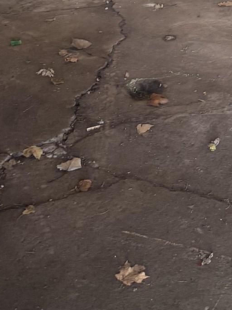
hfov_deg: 17.7
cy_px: -155
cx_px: 243
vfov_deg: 20.6
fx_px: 724
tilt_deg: -7.2
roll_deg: +2.7
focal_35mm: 81
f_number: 1.78
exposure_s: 1/60
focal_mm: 6.76
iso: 125
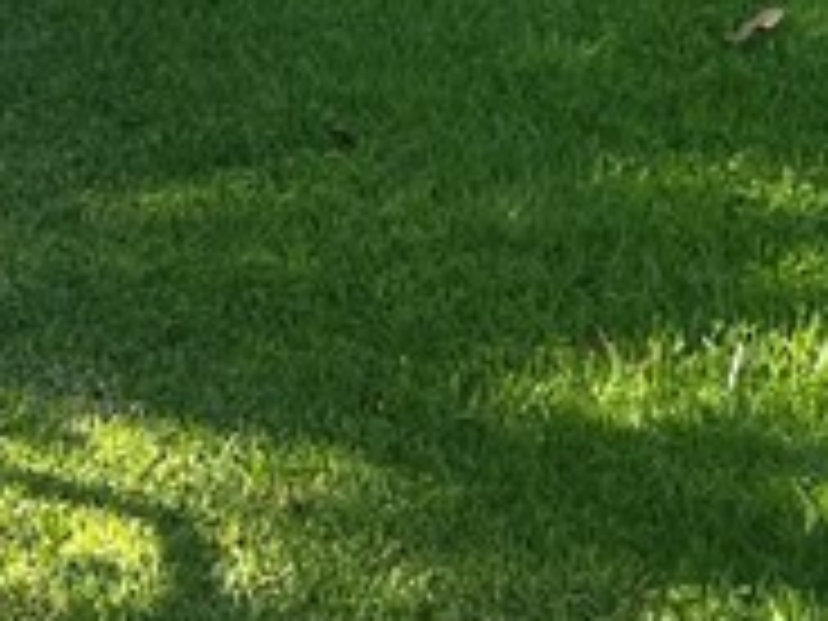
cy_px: -760
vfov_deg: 9.4
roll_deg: +0.4
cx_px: 936
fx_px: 3468
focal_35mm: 145
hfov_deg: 13.3
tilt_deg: -3.4
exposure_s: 1/804
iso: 50
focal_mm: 5.1
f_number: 1.6
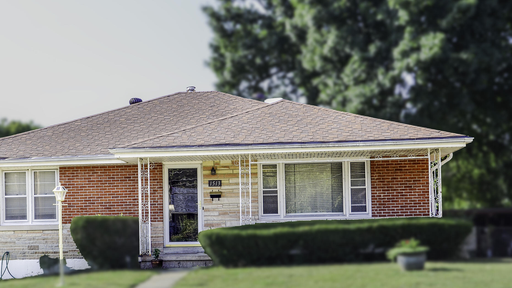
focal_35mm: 63
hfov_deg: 33.2
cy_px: 200
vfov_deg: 19.0
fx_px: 855
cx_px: 191
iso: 160
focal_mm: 30
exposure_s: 1/250
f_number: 8
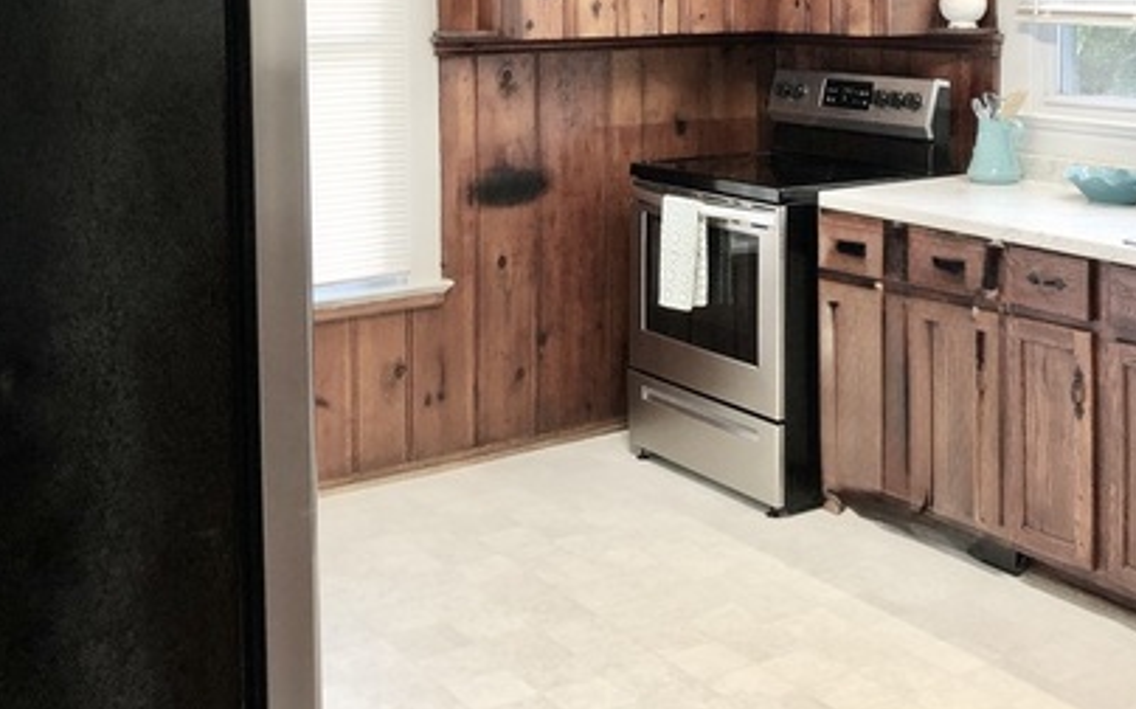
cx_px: 696
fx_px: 1516
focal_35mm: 49
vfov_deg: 25.6
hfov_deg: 40.8
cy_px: 87
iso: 32
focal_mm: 4
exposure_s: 1/24
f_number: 1.8
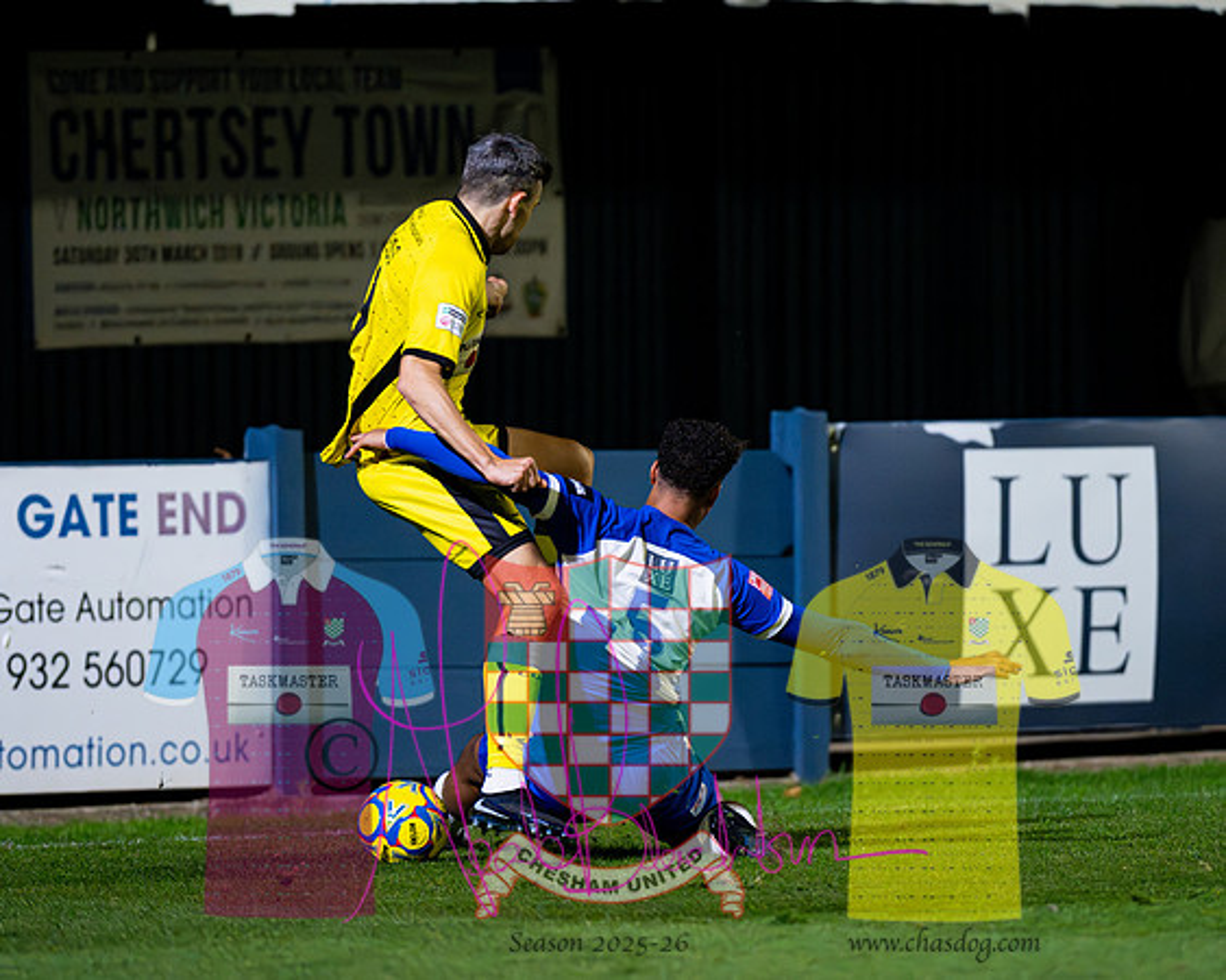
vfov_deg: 4.0
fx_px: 13879
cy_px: 488
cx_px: 598
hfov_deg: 5.1
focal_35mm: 383
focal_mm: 300
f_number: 2.8
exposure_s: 1/1250
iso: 8000
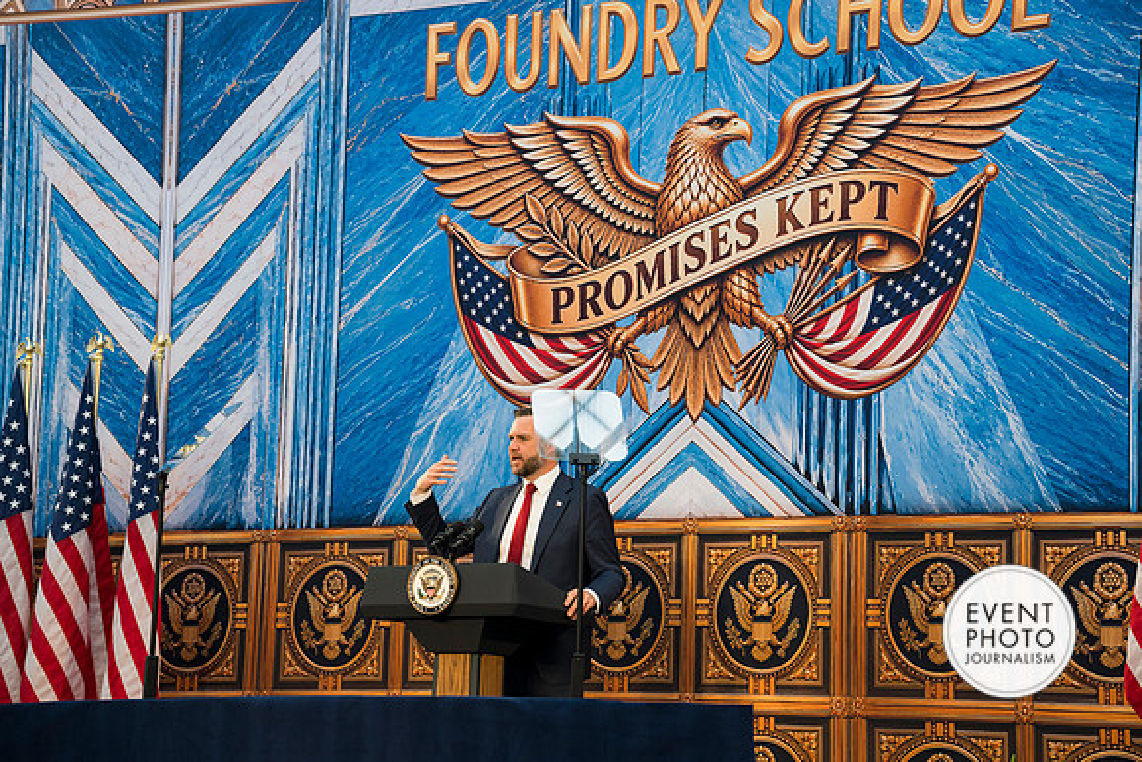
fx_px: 2919
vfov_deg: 14.9
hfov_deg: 22.1
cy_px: 381
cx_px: 571
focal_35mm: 92
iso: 400
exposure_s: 1/160
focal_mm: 92
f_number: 4
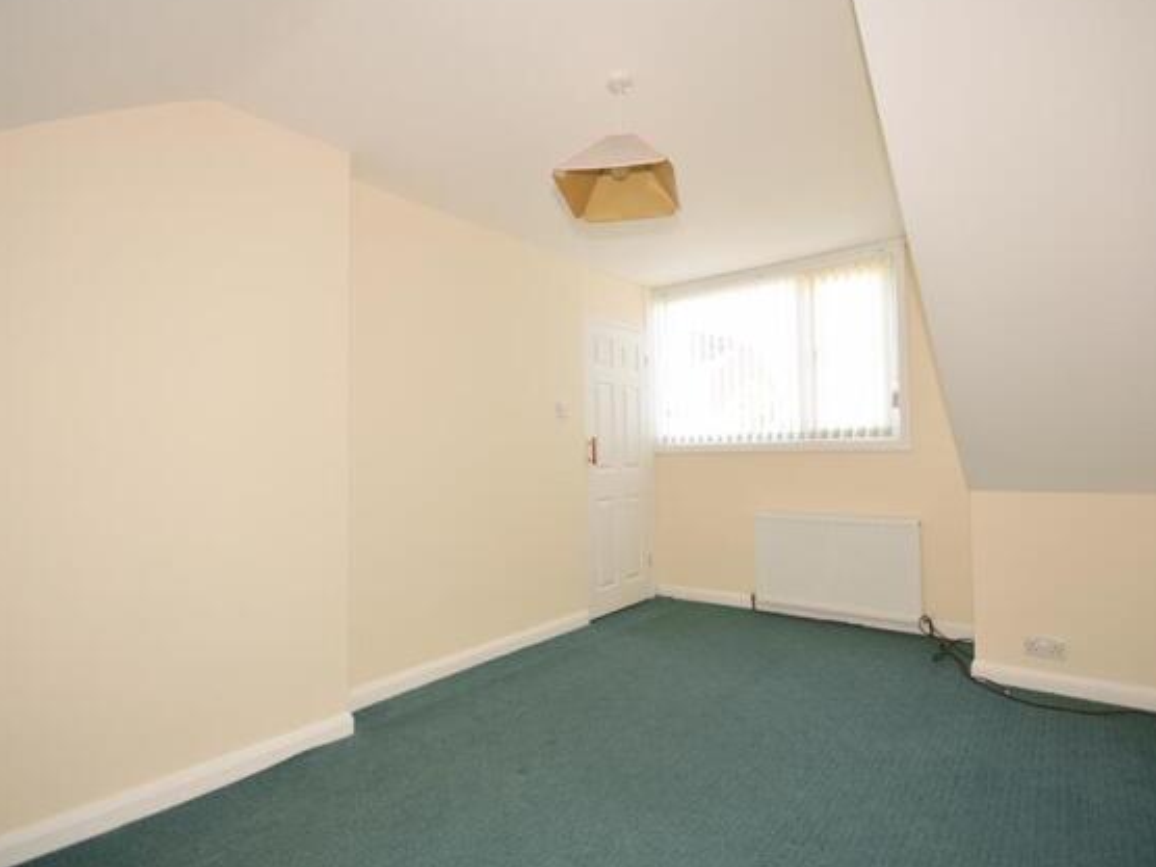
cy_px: 423
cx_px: 605
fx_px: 568
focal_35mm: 17
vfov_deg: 74.7
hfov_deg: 91.0
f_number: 5.6
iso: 400
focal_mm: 10
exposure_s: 1/60
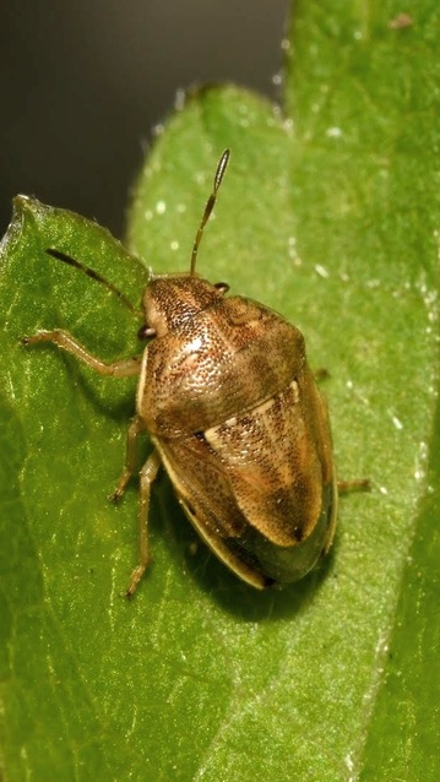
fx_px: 3432
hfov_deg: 7.3
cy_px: 391
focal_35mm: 166
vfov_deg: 13.0
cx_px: 186
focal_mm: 105
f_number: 32
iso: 250
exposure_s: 1/60
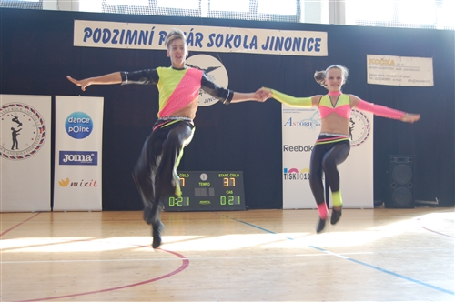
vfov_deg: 28.0
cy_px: 151
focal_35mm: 48
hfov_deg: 41.2
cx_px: 228
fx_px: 606
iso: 400
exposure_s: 1/60
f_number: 4.5
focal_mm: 32
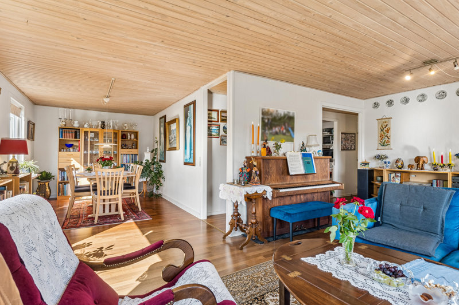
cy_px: 152
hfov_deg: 85.4
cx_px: 230
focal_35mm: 20
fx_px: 249
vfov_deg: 63.2
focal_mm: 13
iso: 200
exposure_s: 1/20
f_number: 8
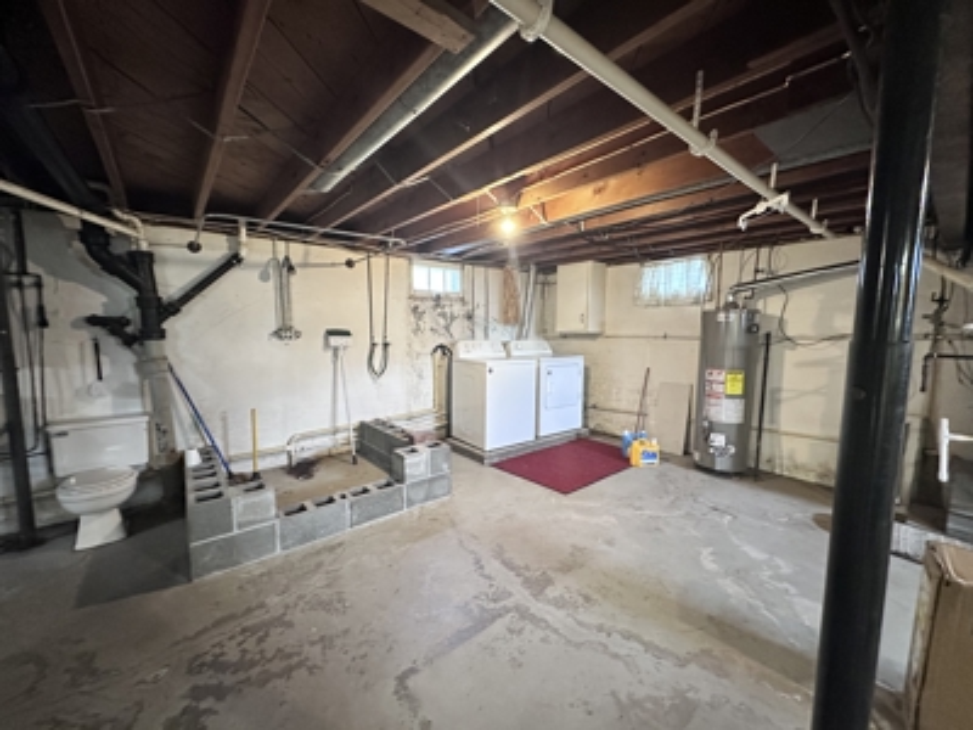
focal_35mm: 14
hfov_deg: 102.1
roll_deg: -0.1
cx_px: 486
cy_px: 365
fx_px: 394
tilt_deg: -5.1
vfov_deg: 85.7
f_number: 2.2
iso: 800
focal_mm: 2.22
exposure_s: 1/60
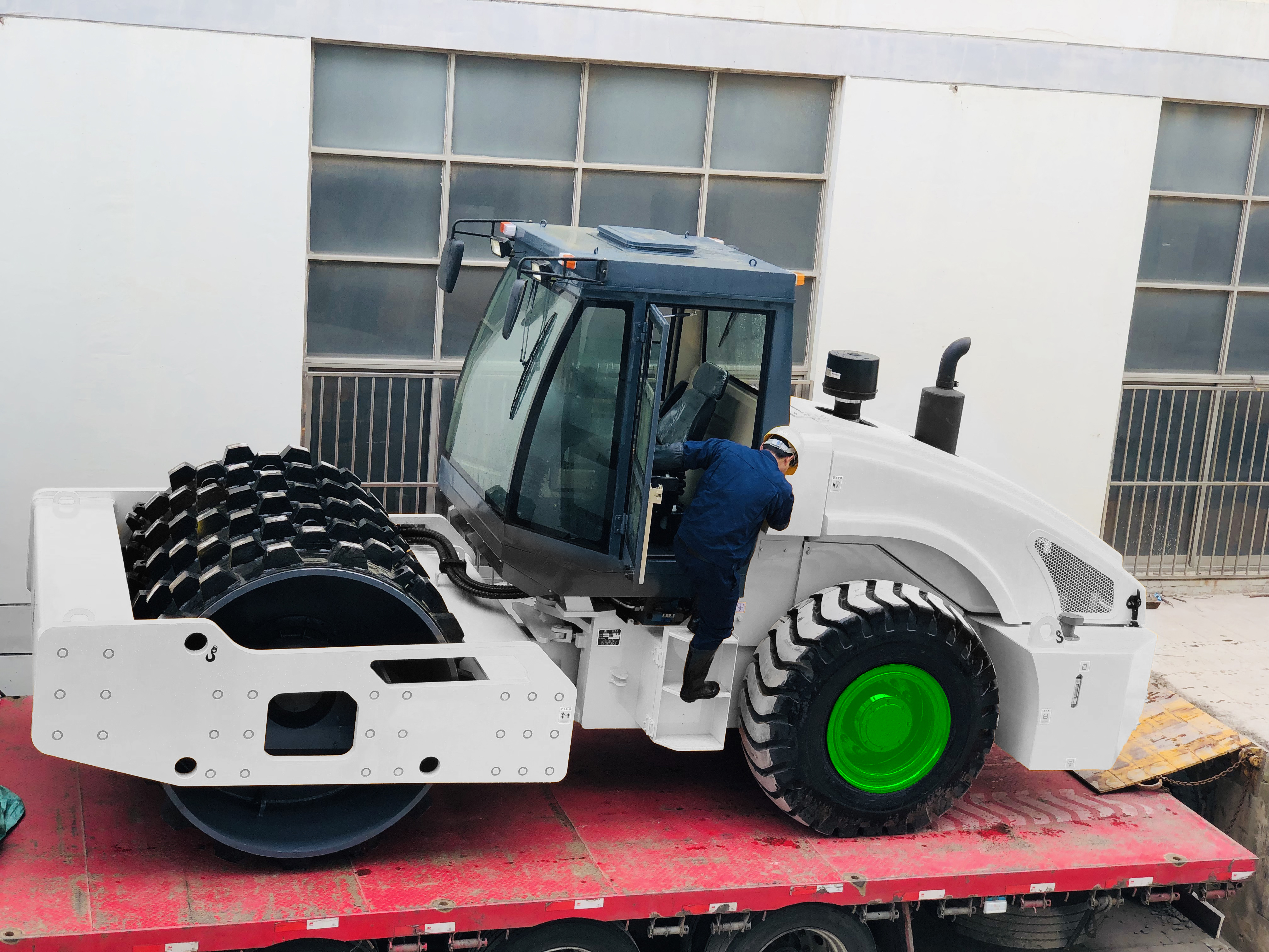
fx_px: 1906
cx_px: 634
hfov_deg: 36.8
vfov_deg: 28.0
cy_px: 476
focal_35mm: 52
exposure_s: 1/120
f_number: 2.4
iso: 16
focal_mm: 6
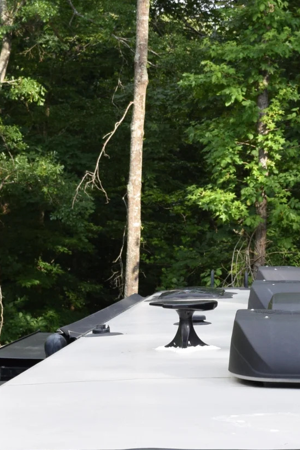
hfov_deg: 9.1
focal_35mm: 150
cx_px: 279
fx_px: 1875
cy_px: 304
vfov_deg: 13.7
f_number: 8
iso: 320
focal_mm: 32
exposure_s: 1/250
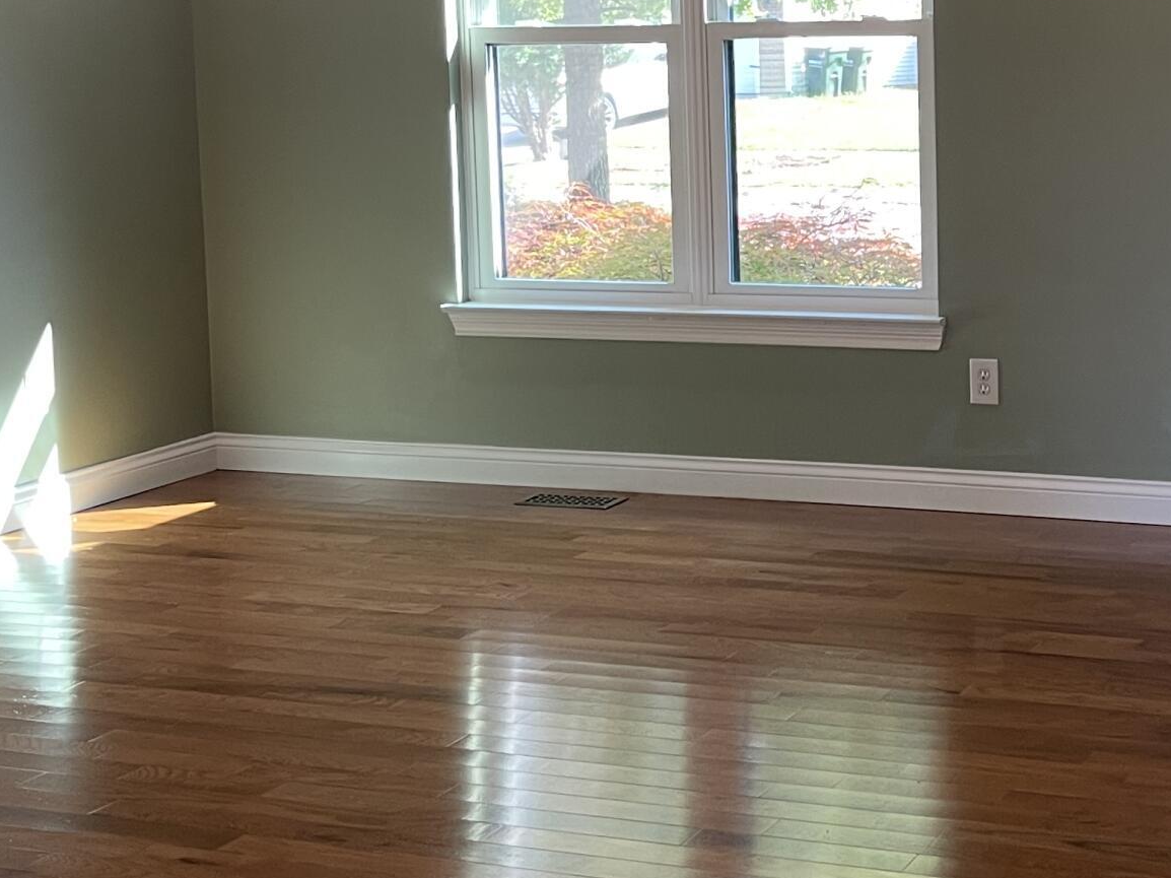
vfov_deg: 22.4
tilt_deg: -6.0
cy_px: 216
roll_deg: +1.1
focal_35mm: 65
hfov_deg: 29.2
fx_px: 2198
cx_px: 918
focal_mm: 5.1
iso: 80
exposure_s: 1/60
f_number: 1.6
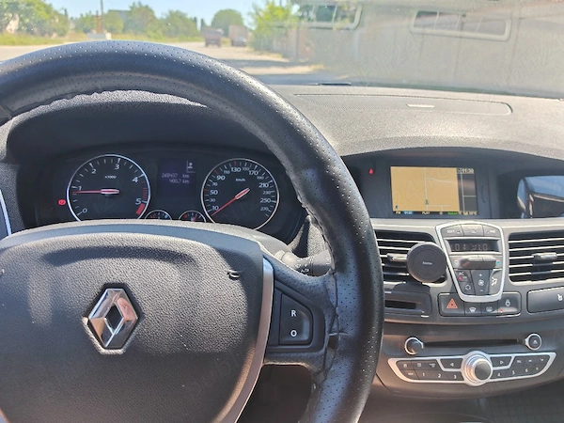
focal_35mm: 27
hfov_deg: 65.3
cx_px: 282
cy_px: 212
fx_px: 440
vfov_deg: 51.4
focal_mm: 6.83
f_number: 2
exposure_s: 1/100
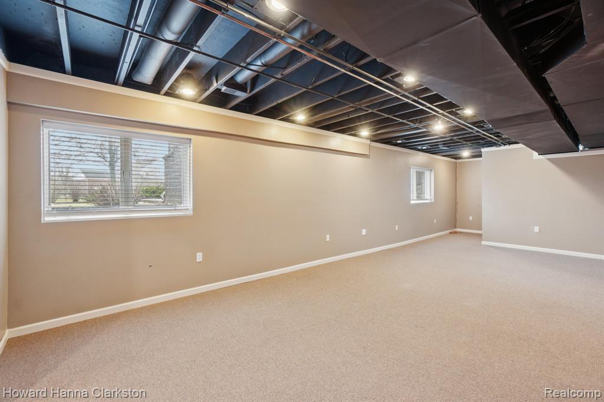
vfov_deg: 77.3
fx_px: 252
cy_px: 201
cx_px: 302
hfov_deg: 100.4
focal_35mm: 15
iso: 400
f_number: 8
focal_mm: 10
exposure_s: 1/4
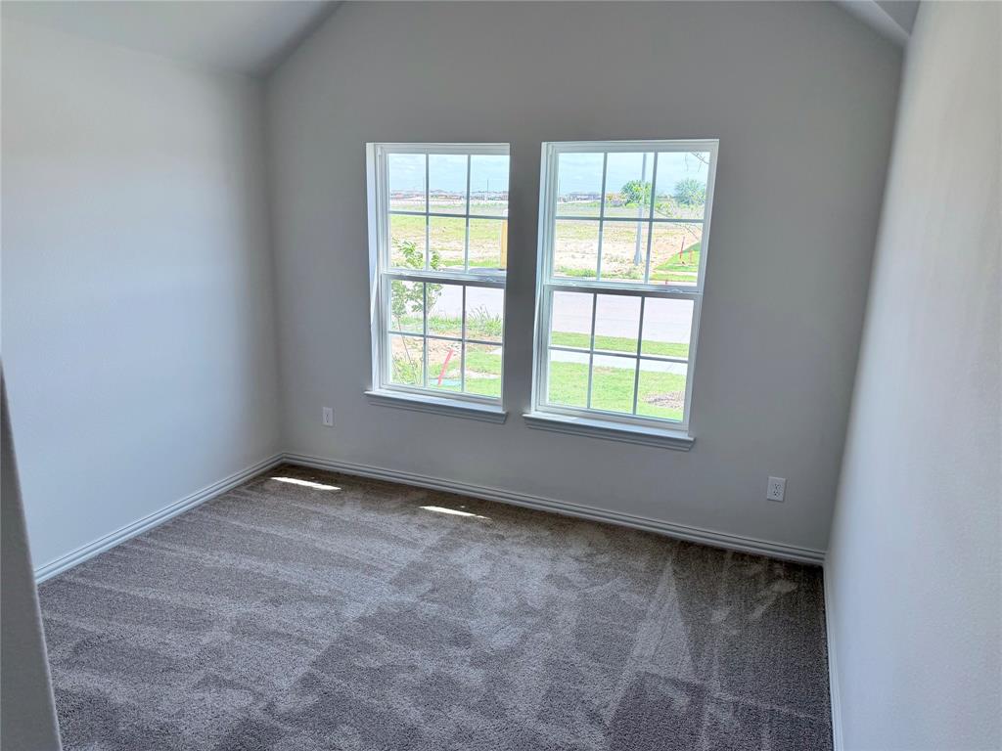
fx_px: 695
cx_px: 501
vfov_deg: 56.8
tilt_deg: -14.3
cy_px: 376
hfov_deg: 71.6
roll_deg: -0.9
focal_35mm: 24
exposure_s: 1/683
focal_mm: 6.76
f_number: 1.78
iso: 100
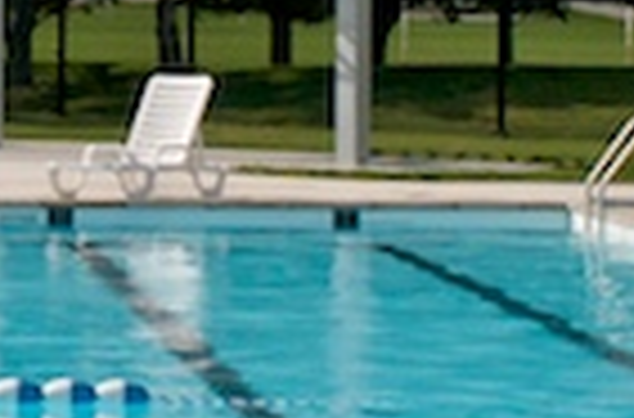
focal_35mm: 218
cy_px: -119
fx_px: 3826
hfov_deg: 9.3
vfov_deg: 6.2
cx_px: -220
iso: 200
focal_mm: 20
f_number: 10
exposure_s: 1/400
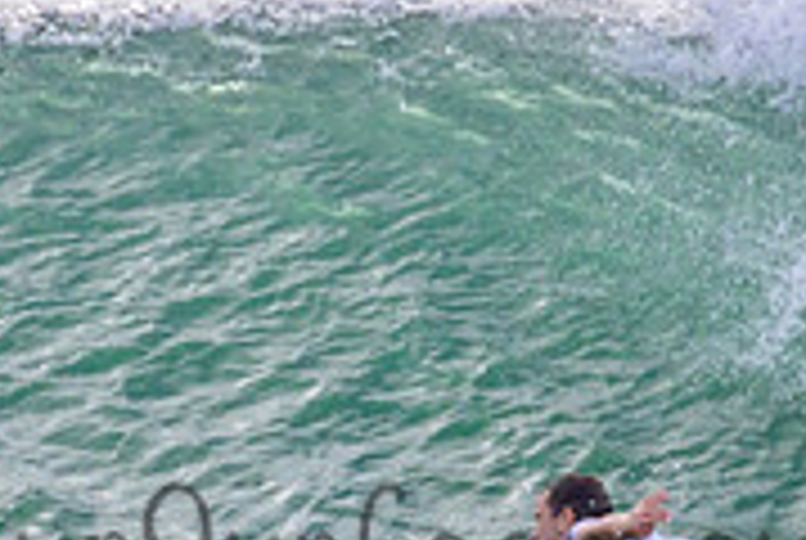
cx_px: 338
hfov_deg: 0.8
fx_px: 58083
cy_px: 515
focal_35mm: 2590
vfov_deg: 0.5
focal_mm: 800
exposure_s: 1/2000
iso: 1250
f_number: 11
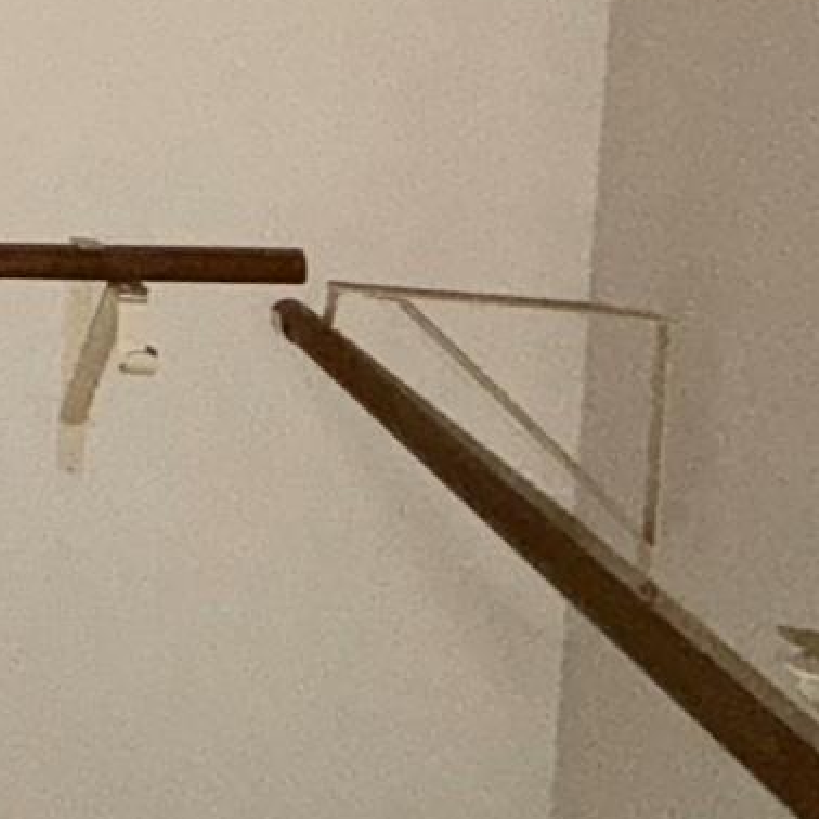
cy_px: -32
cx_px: -945
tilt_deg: -4.7
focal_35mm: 67
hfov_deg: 16.7
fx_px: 1793
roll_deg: +0.5
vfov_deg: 24.4
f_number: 2.2
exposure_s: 1/30
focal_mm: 2.22
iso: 200
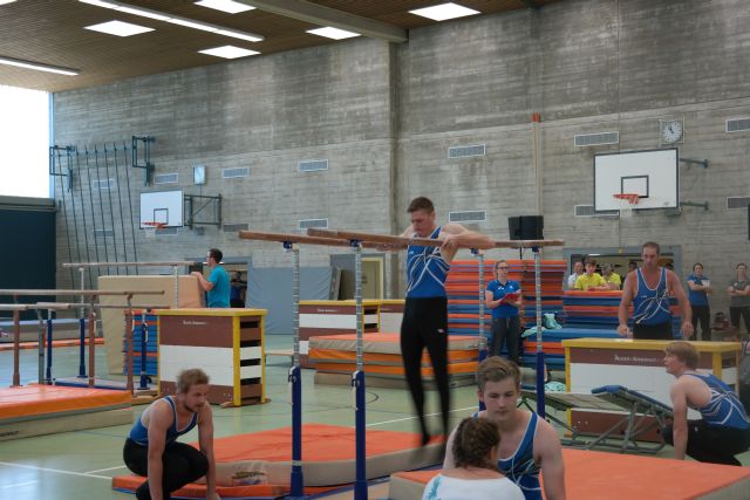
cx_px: 375
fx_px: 1104
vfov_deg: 25.5
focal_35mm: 53
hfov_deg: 37.5
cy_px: 250
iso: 200
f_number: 4.5
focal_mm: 35
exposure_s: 1/60
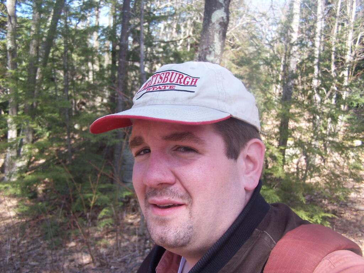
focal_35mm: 38
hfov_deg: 49.0
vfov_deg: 37.7
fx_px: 400
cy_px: 136
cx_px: 182
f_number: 2.8
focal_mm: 6.3
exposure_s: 1/50
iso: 80
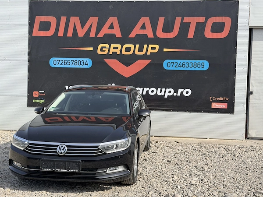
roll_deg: -1.1
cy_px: 98
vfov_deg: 30.3
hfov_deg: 39.7
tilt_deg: -1.6
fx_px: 365
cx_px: 132
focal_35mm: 48
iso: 80
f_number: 1.78
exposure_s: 1/3096
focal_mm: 6.76
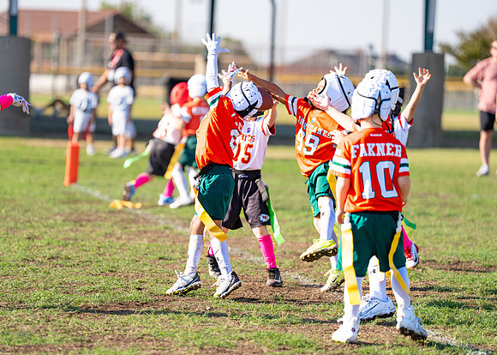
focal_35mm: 189
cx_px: 210
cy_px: 181
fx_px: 2674
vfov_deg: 7.6
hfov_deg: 10.6
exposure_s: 1/2000
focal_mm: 167
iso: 200
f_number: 2.8
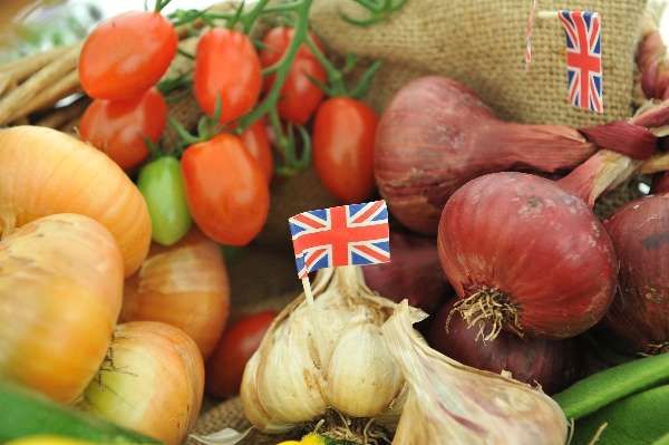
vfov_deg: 19.4
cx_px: 334
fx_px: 1300
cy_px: 222
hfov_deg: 28.9
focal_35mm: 70
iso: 400
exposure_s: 1/40
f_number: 5.6
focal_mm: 70
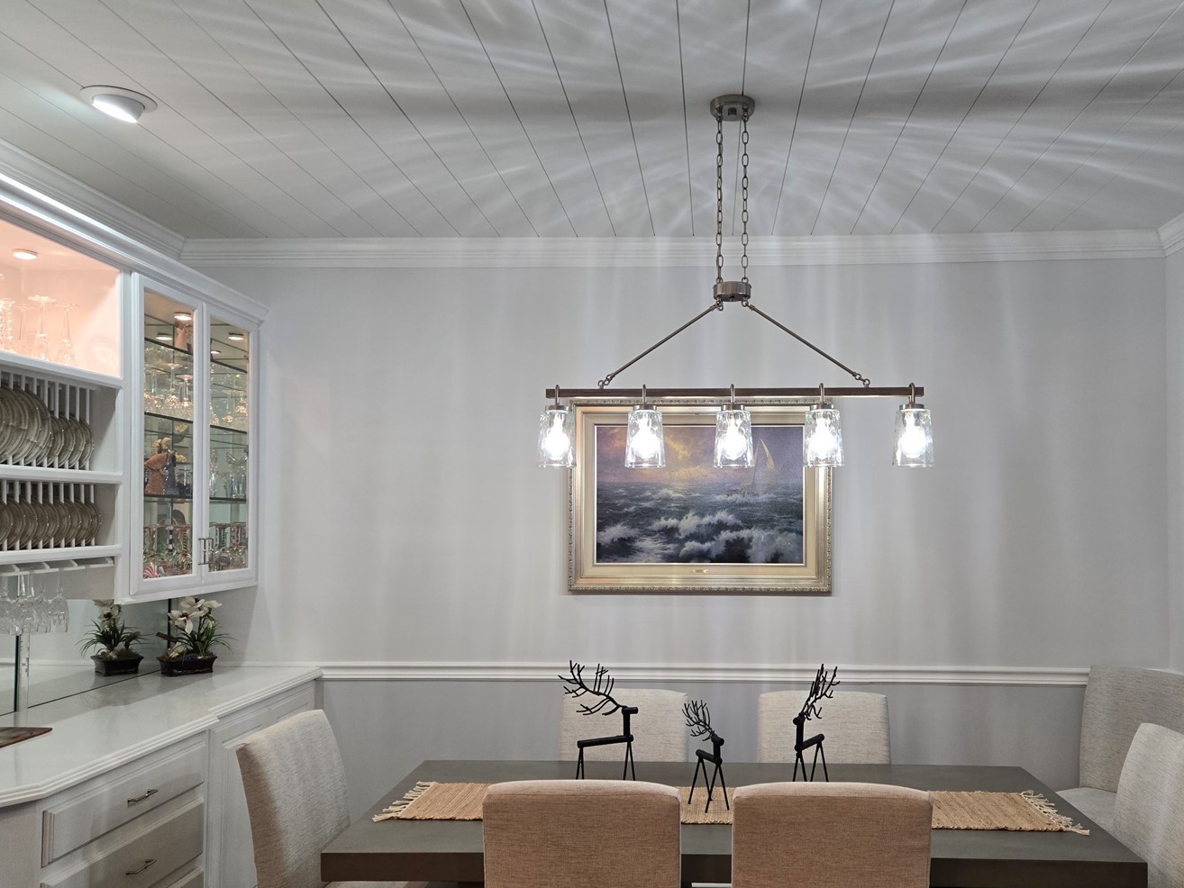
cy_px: 485
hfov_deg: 63.2
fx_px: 958
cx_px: 669
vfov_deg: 49.7
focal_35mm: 28
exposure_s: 1/120
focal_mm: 5.4
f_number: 1.8
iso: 125
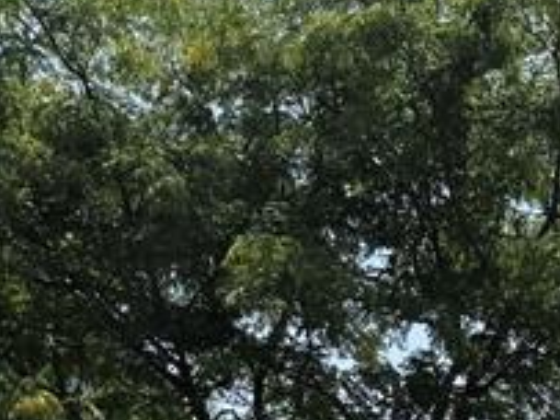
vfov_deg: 11.1
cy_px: 843
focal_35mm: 121
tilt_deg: +2.0
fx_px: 1956
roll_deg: -0.8
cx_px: 966
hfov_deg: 14.6
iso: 80
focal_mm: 6.76
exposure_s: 1/6711
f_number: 1.78
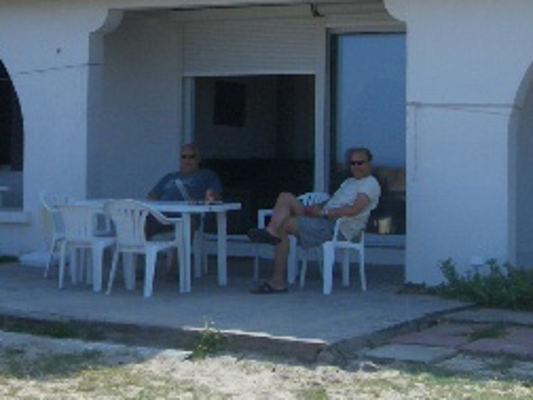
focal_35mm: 89
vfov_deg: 16.3
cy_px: 23
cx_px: 364
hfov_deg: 21.9
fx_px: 1370
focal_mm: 5.8
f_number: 4.3
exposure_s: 1/500
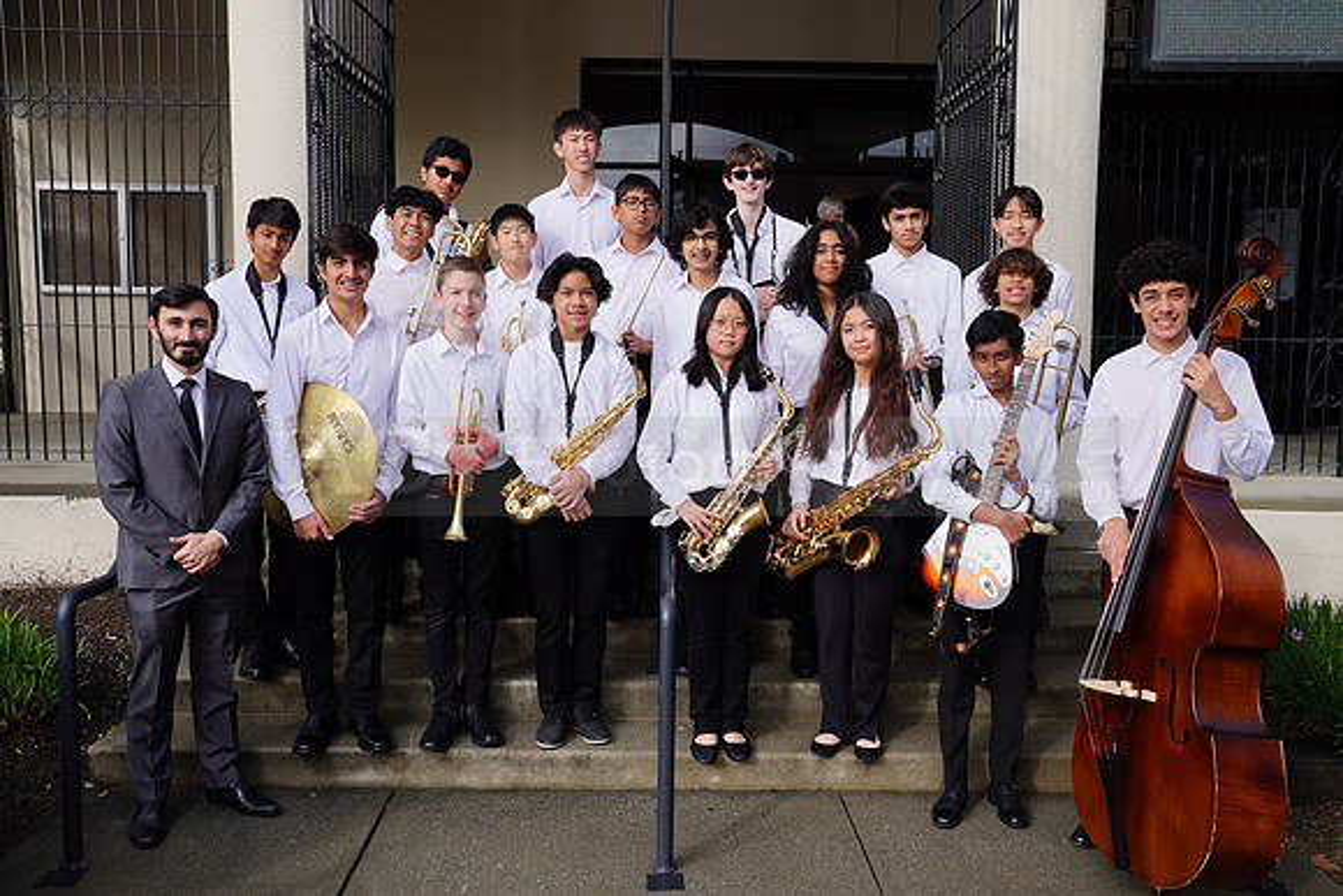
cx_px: 672
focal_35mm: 31
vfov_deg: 42.3
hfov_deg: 60.3
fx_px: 1157
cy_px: 448
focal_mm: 31
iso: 100
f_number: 9
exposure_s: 1/200
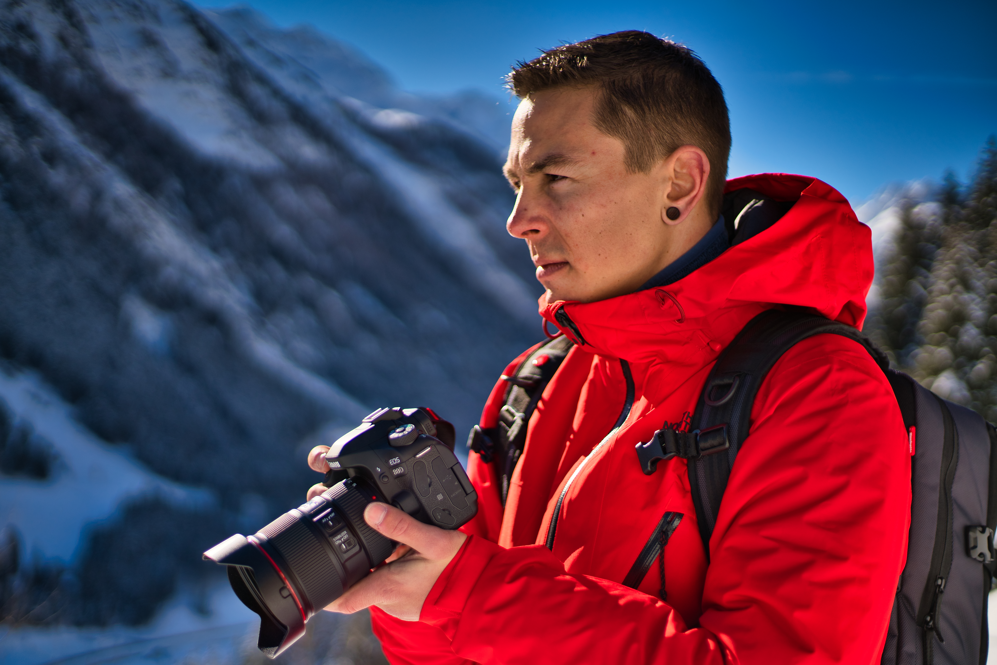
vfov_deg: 27.0
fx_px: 1385
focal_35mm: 50
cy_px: 332
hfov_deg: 39.6
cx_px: 498
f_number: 1.8
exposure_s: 1/8000
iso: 100
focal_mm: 50
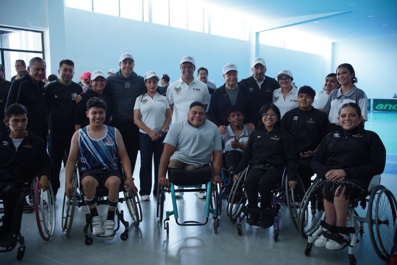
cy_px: 132
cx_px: 198
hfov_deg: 54.4
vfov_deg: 37.8
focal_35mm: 35
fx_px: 386
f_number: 2.5
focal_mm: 35
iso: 100
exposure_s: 1/50
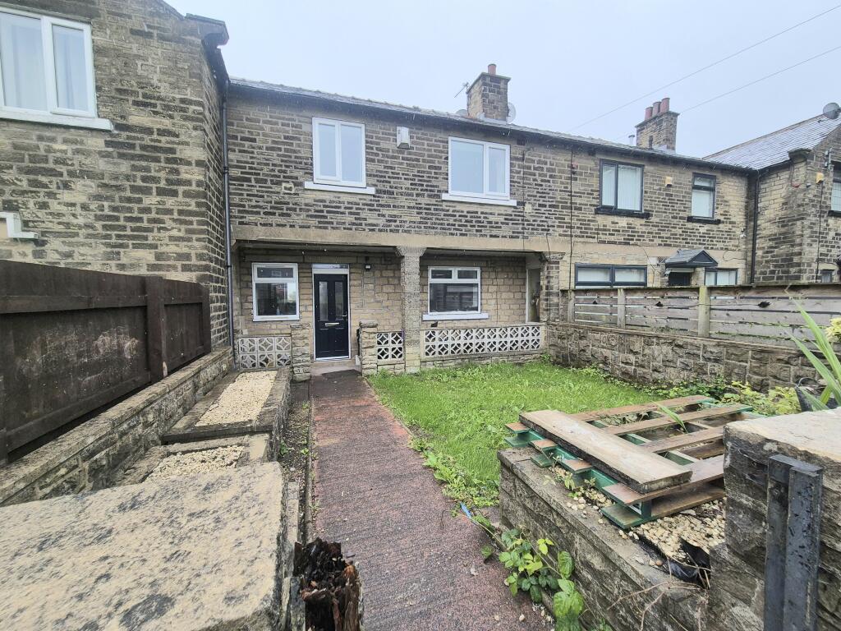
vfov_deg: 89.9
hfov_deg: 106.2
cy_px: 316
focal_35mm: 13
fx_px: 316
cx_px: 420
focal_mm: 2.2
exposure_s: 1/714
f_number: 2.2
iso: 50
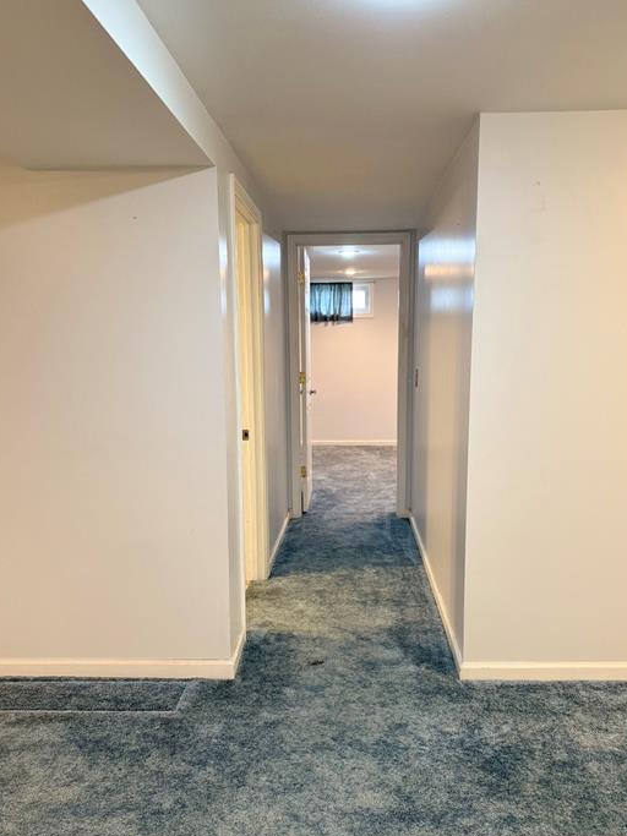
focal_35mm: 27
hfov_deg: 51.3
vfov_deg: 65.2
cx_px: 325
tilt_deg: -8.3
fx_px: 652
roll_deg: -0.6
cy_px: 450
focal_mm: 6.76
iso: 160
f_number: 1.78
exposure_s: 1/60
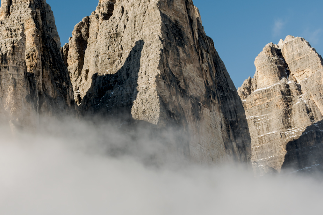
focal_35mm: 76
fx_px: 682
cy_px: 110
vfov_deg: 17.9
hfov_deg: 26.3
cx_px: 85
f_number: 5.6
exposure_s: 1/200
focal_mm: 26
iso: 100
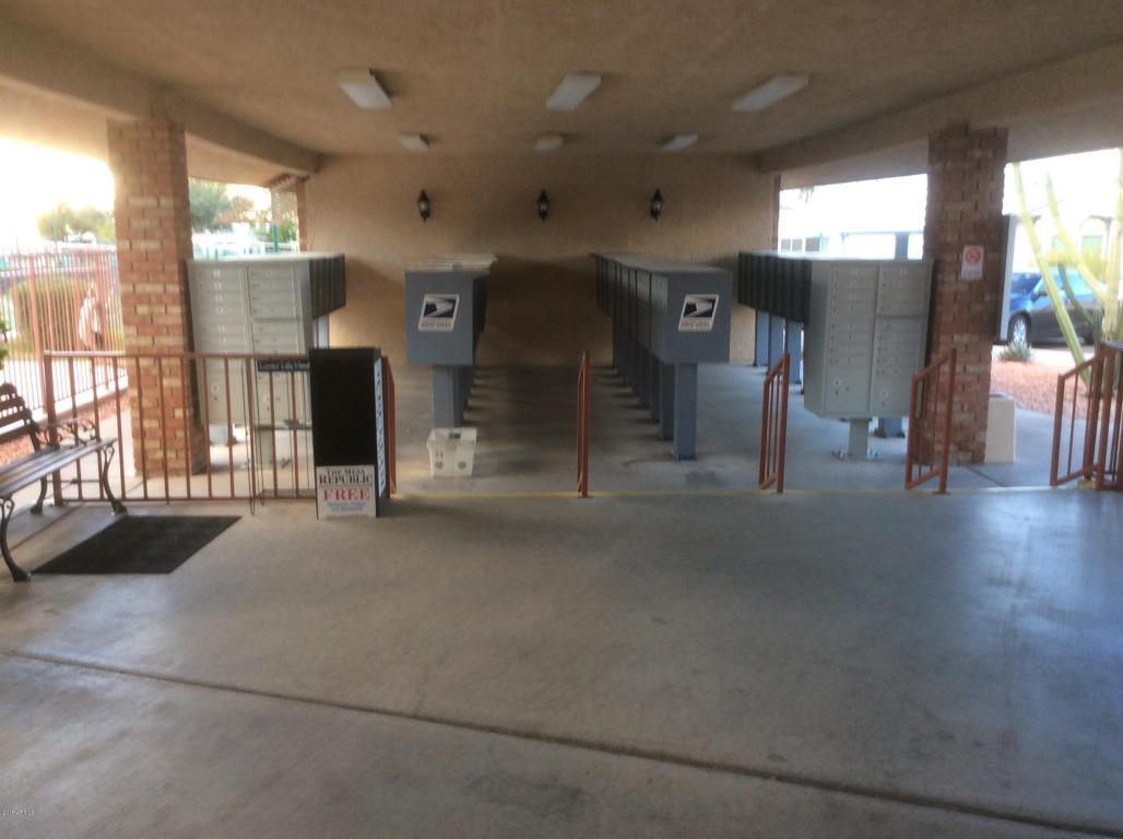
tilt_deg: -10.5
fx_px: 1037
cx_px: 562
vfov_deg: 44.1
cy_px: 420
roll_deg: +2.4
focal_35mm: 32
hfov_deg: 56.9
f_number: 2.4
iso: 40
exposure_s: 1/24
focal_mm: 3.3
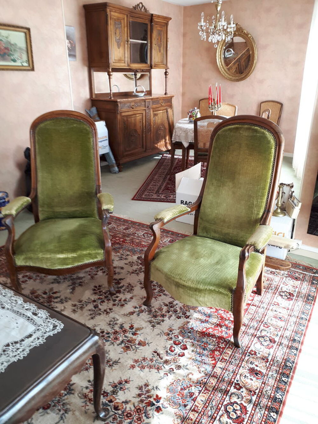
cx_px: 159
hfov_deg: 51.4
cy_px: 212
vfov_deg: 65.3
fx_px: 331
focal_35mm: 27
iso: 40
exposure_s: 1/50
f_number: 1.9
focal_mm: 3.6
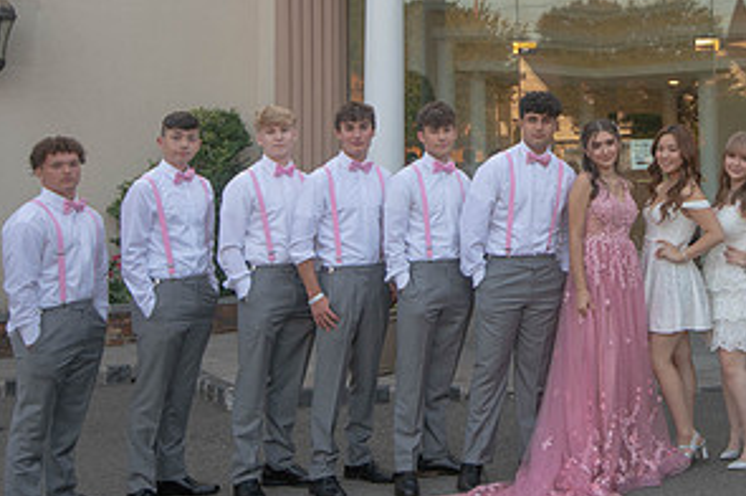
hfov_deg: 33.9
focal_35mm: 57
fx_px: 1180
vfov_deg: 23.4
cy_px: 104
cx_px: 612
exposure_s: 1/80
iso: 100
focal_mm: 29
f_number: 4.5
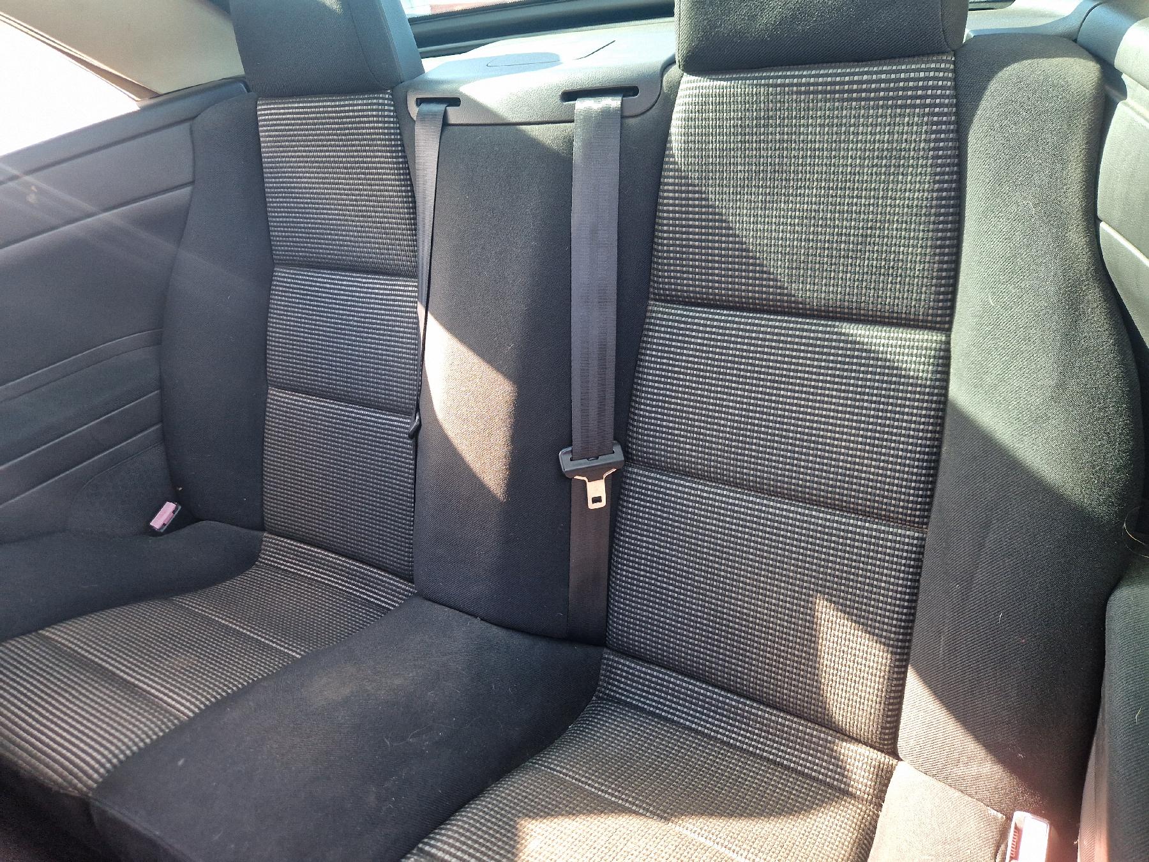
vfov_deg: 58.9
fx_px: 763
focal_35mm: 23
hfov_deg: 73.9
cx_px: 574
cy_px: 431
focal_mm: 5.4
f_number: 1.8
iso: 125
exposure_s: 1/182
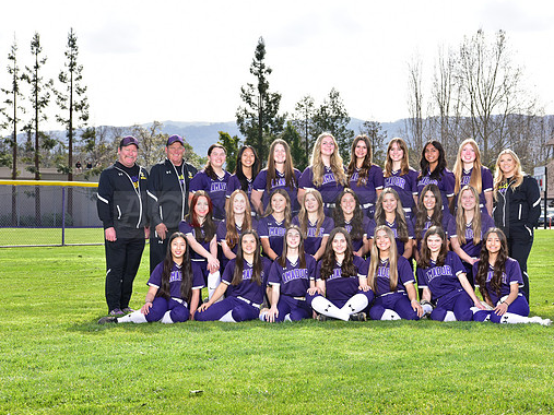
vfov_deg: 19.1
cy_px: 206
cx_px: 297
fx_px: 1232
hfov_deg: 25.3
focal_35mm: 77
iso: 320
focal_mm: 70
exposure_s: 1/250
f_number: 11
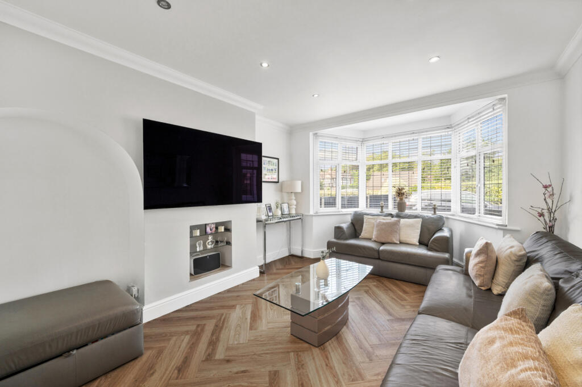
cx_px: 291
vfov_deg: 81.1
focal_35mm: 14
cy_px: 194
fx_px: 226
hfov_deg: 104.3
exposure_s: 1/3
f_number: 16
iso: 200
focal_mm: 14
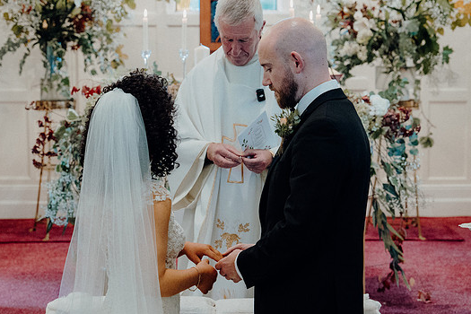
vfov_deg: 16.3
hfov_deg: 24.2
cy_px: 152
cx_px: 228
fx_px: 1099
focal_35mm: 84
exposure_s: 1/160
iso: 2500
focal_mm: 51
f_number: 3.5
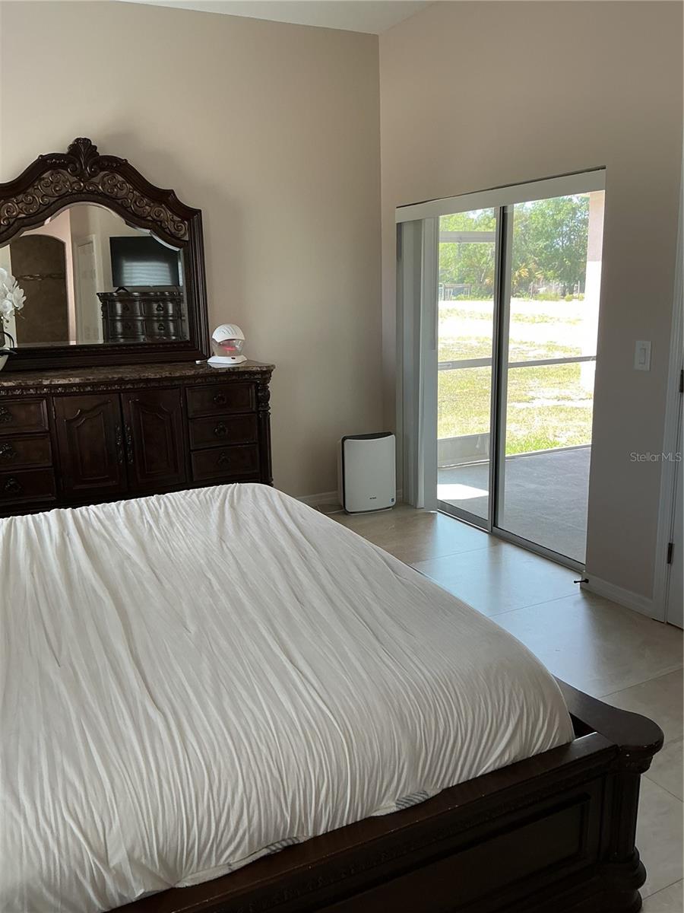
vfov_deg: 61.7
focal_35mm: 29
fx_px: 764
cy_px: 456
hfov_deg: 48.2
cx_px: 342
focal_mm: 3
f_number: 1.8
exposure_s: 1/60
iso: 40
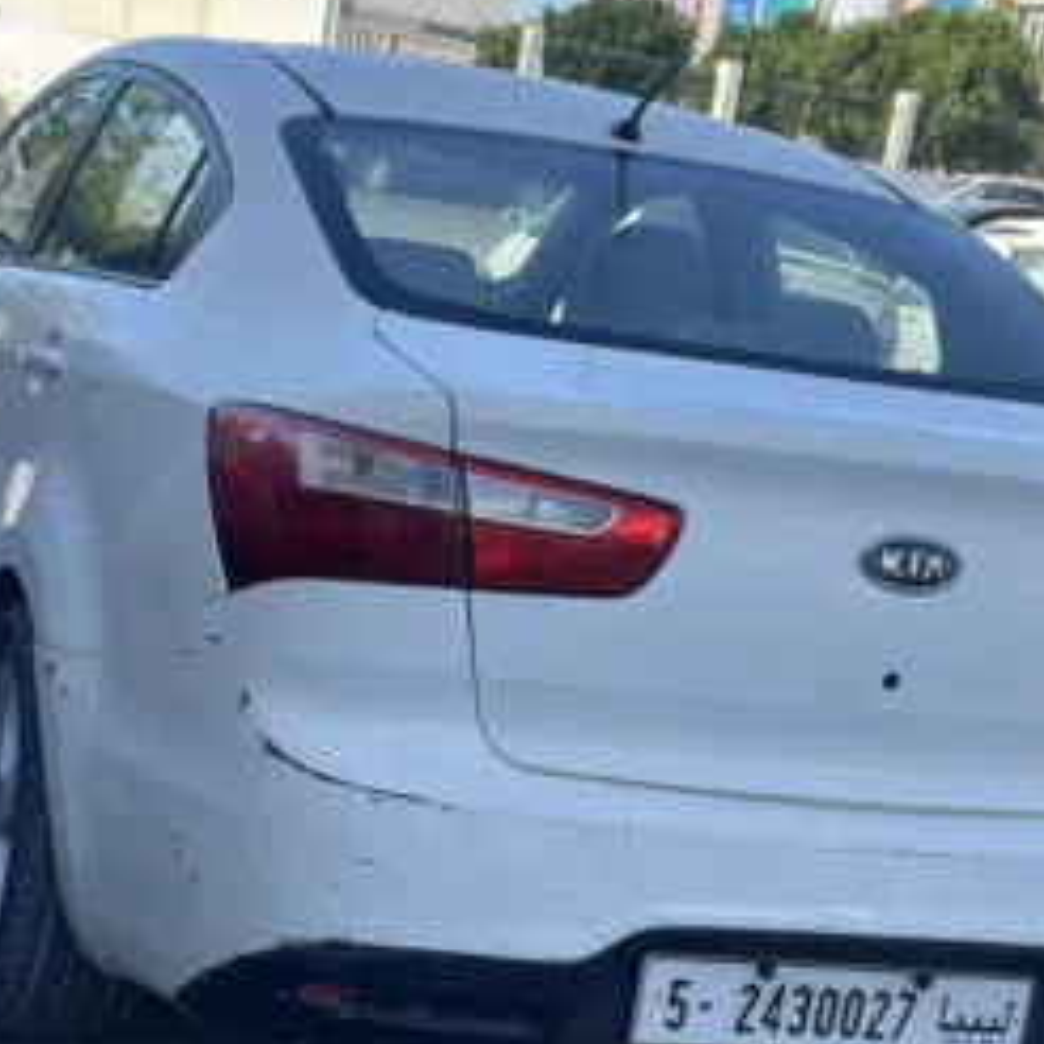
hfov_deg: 25.0
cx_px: 433
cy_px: 679
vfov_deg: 24.9
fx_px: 2354
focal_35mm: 69
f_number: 1.78
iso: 80
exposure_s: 1/2070
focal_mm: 6.86
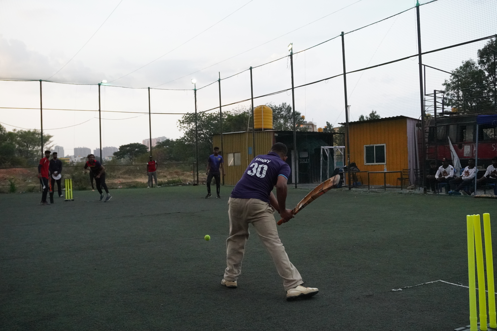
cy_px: 166
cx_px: 248
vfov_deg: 38.4
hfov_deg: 55.1
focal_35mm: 34
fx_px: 476
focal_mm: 23
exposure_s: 1/1000
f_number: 5.6
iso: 5000
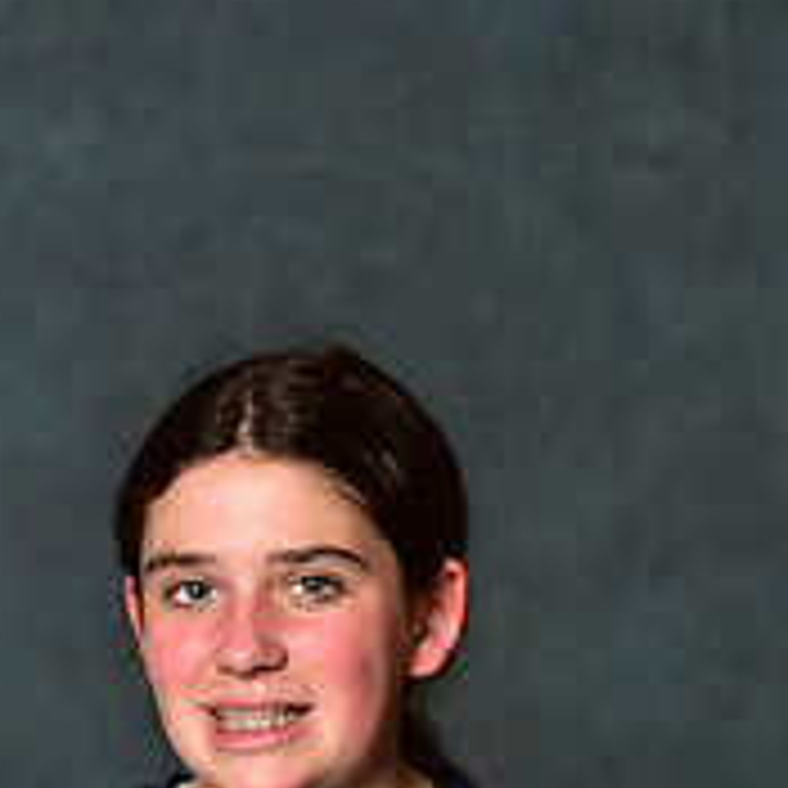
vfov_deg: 5.3
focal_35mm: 327
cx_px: 331
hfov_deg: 5.4
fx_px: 8422
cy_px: 1018
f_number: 4.5
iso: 200
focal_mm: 116
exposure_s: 1/200
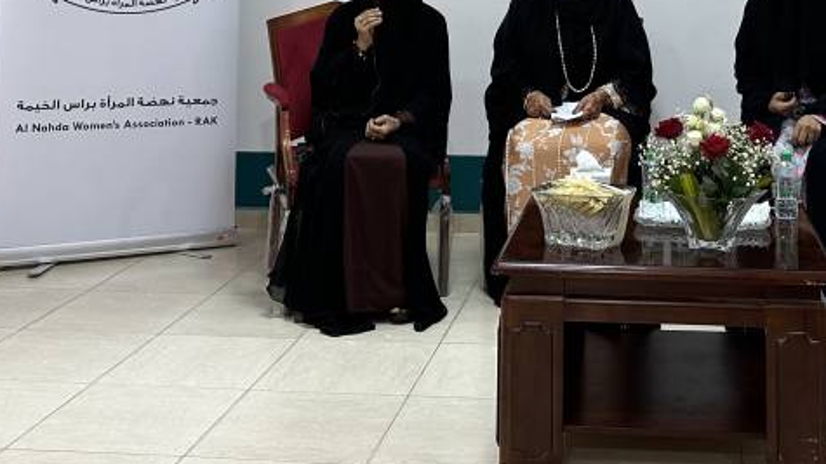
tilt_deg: -0.2
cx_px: 596
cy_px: -70
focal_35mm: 55
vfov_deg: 20.6
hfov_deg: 37.1
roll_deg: -1.0
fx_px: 1204
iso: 125
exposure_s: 1/50
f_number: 1.78
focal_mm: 6.86
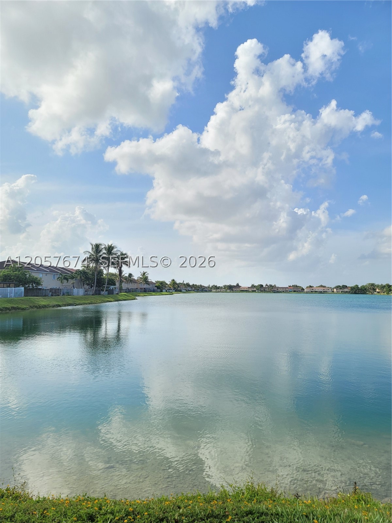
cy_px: 262
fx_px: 377
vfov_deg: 69.4
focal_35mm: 25
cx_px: 196
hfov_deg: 54.9
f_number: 1.8
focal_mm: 7
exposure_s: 1/690
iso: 20
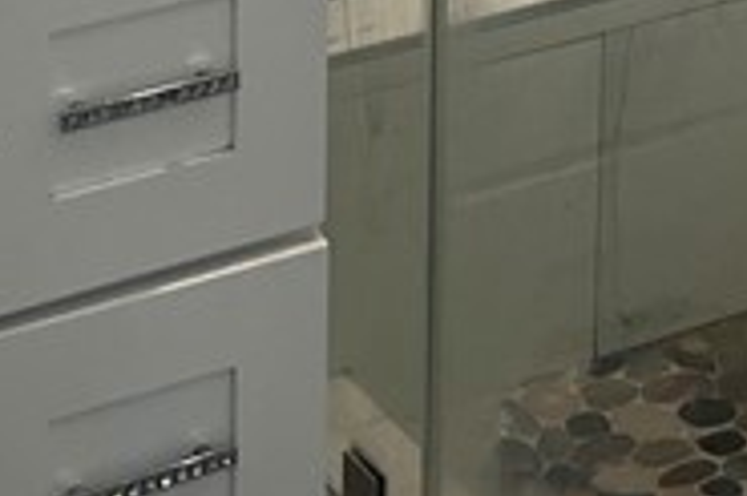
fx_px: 3110
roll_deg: -1.8
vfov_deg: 7.9
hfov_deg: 13.5
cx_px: 759
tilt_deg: -4.6
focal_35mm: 150
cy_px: -972
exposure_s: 1/120
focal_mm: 5.7
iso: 100
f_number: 1.5
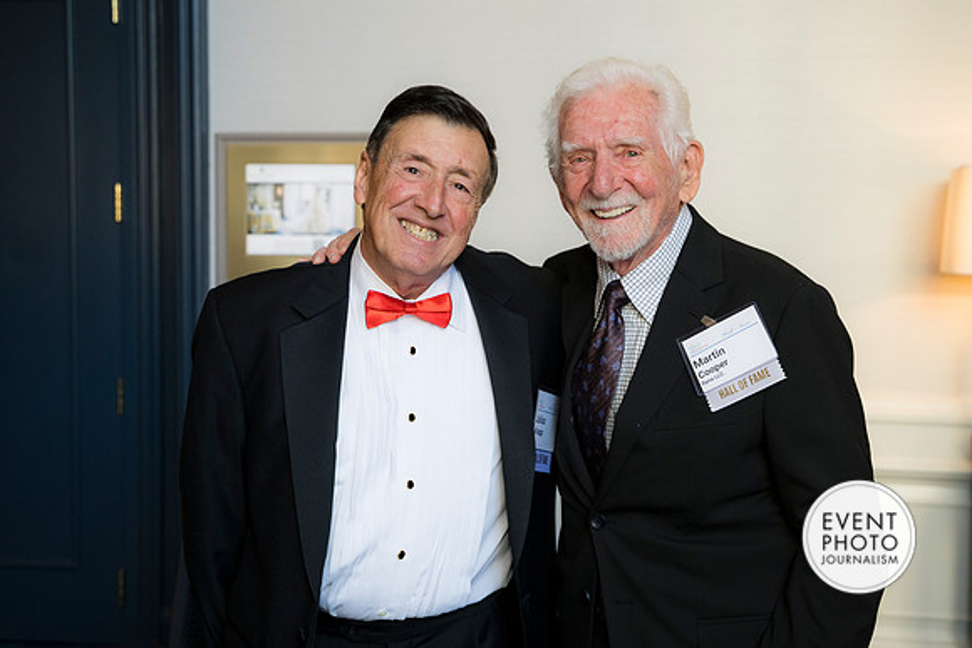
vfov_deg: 29.3
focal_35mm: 46
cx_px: 486
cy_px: 324
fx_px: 1242
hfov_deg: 42.7
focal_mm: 46
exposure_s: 1/125
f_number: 4
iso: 800
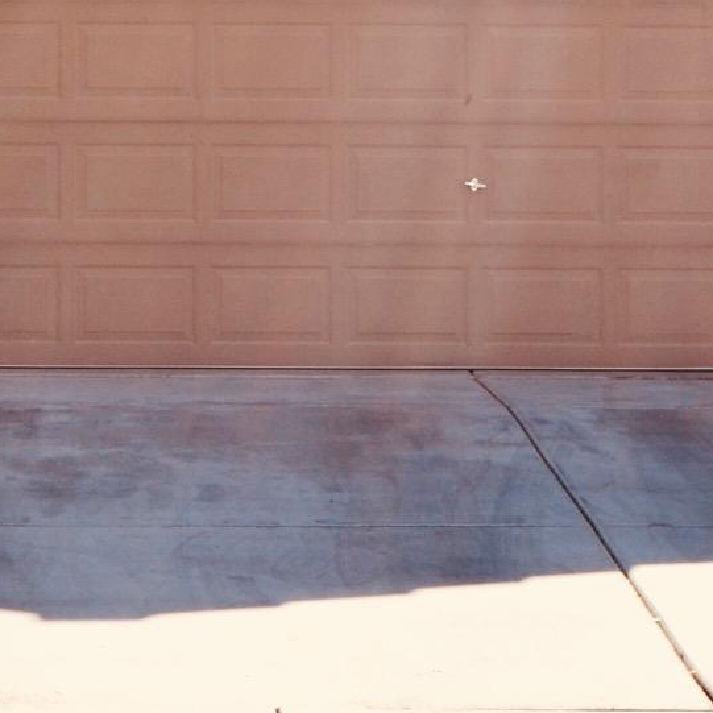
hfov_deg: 11.5
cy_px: -3
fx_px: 3542
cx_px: 150
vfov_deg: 11.4
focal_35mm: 152
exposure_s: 1/200
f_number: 8
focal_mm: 28
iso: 100
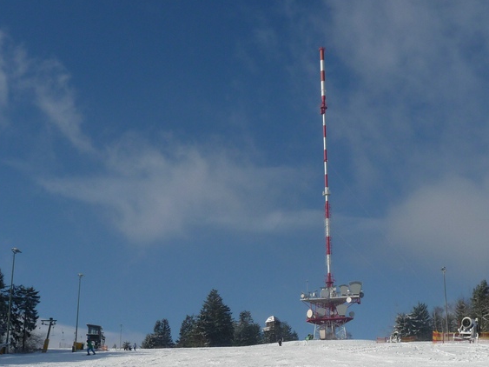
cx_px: 262
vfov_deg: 26.8
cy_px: 259
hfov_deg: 35.5
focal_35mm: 54
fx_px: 763
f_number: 8
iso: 100
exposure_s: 1/500
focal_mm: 5.3
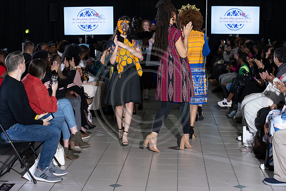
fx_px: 556
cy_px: 96
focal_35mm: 70
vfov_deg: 19.5
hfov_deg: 28.8
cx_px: 143
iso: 1250
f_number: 5.6
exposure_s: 1/160
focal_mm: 70
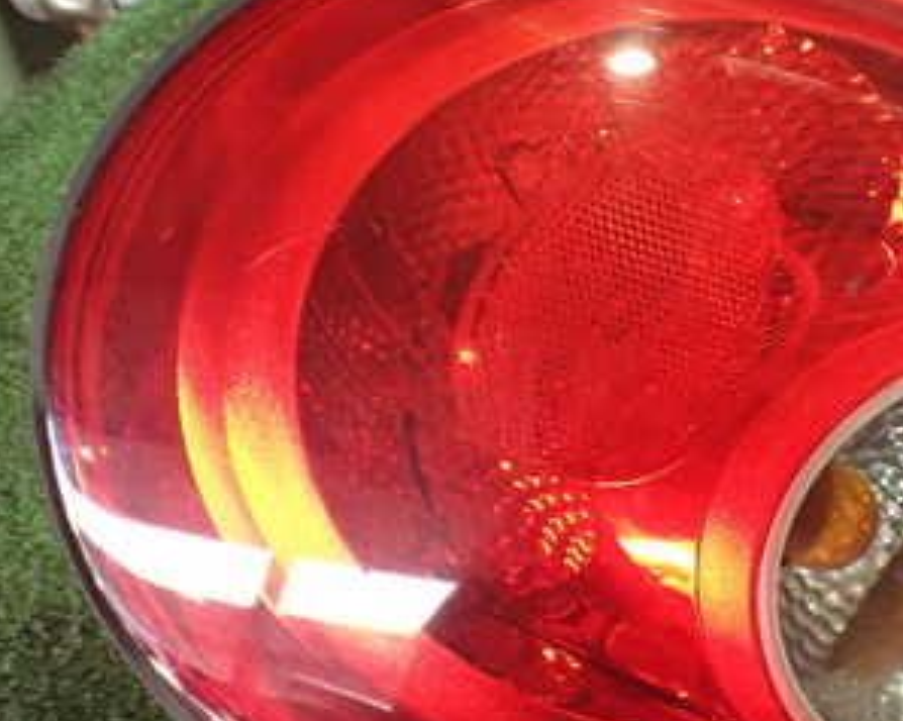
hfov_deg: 30.7
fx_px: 1576
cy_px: 400
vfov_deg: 25.8
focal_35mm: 59
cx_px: 797
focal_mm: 5.4
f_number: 2.3
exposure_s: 1/125
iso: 640
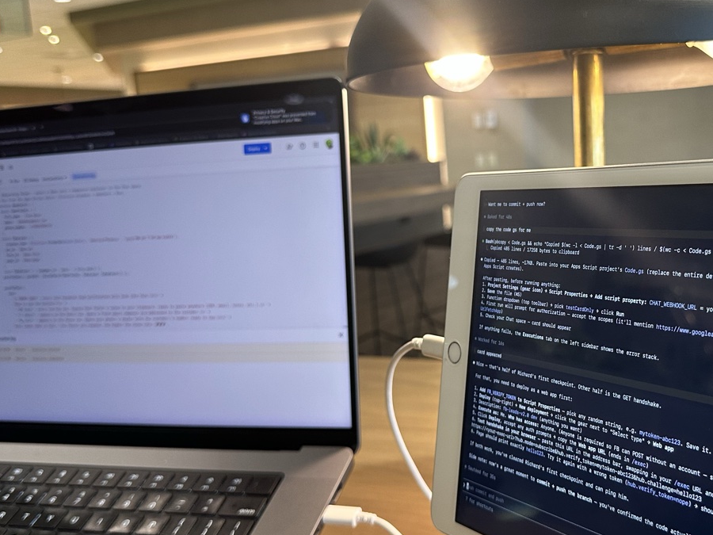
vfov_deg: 36.0
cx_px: 486
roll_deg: +2.9
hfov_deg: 45.9
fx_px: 824
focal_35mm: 40
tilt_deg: -9.1
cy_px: 278
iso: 250
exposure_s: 1/60
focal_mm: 6.86
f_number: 1.78
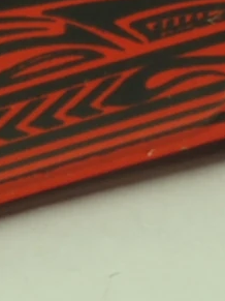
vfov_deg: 3.0
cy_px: -66
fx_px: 5733
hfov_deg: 2.2
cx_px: -276
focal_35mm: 661
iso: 100
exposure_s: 1.3
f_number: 32
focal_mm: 46
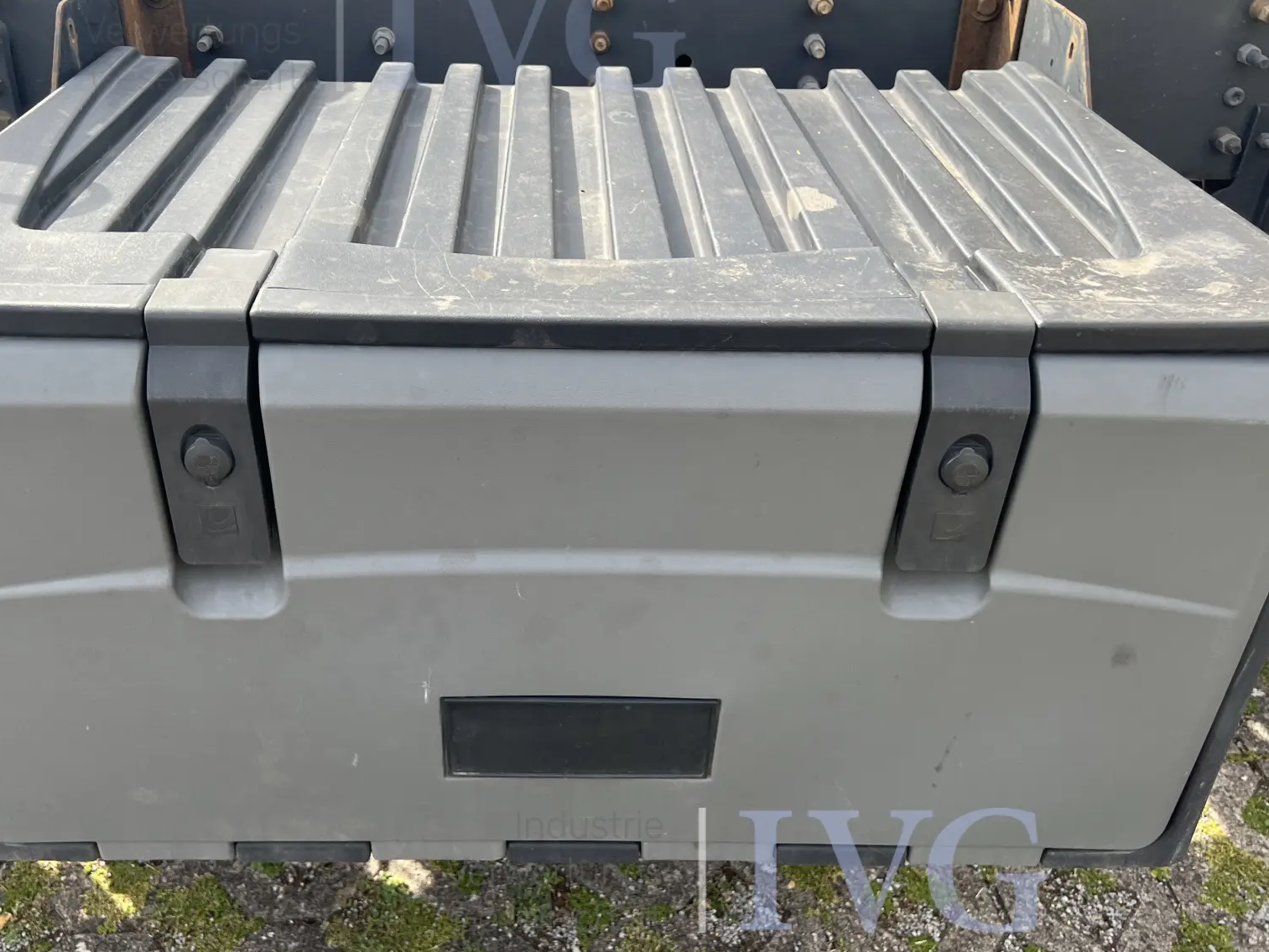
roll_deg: +1.2
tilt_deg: -30.5
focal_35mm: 33
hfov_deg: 55.2
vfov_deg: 42.9
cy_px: 450
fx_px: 1210
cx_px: 565
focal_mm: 5.7
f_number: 1.5
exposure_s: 1/808
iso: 50
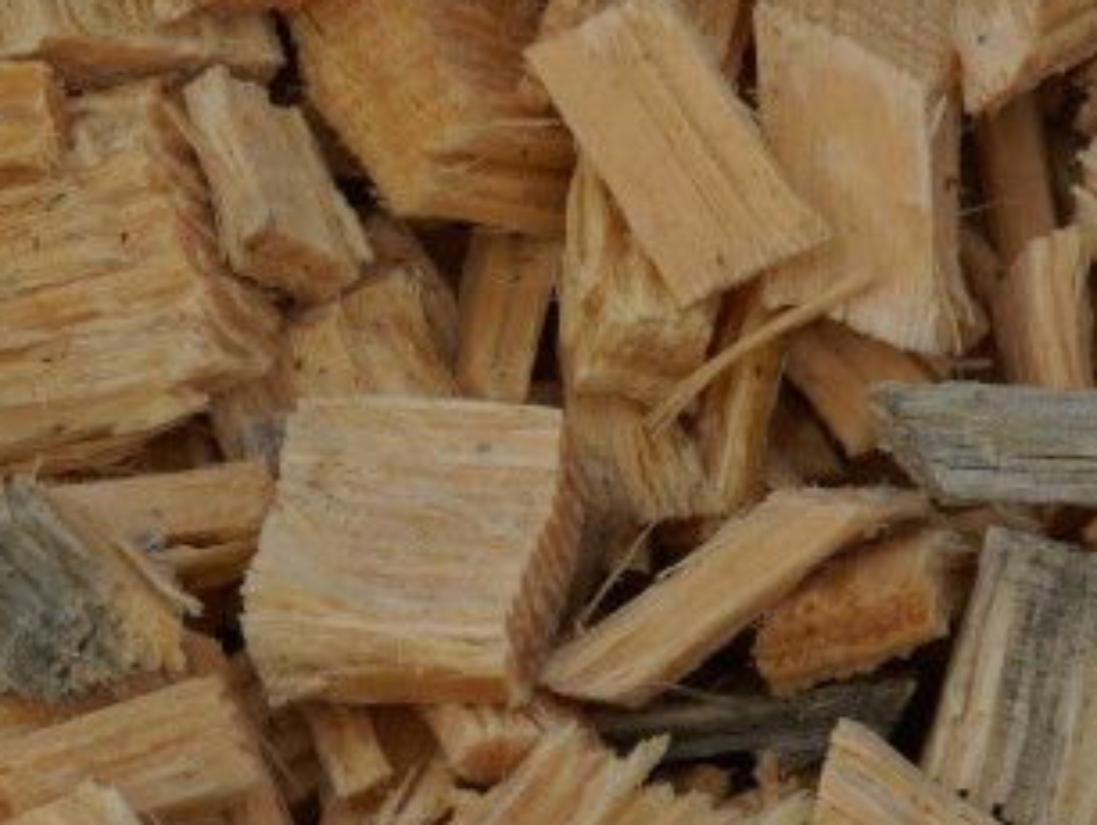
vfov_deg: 2.5
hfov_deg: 3.3
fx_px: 19156
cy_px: 595
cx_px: 376
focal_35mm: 604
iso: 100
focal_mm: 160
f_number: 9
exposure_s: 1/320
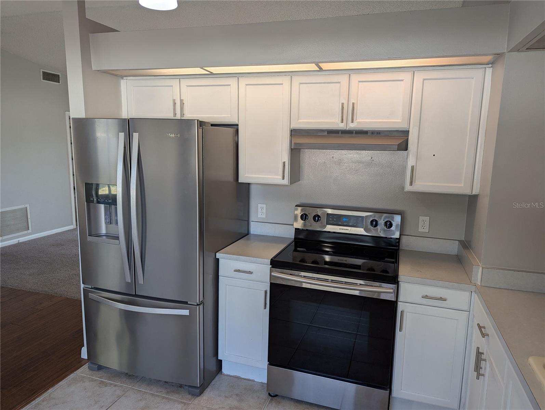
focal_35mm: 24
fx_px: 378
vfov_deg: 56.9
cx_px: 272
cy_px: 205
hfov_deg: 71.5
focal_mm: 6.81
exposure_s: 1/120
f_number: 1.85
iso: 54
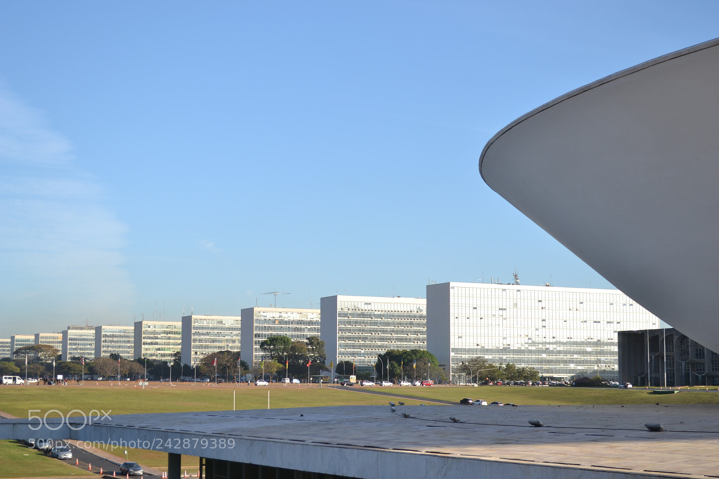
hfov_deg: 33.4
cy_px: 240
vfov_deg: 22.6
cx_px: 360
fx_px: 1198
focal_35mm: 60
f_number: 5.6
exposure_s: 1/80
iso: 100
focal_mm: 40
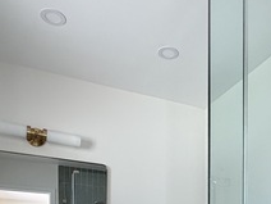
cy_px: 262
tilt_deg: -1.5
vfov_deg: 27.6
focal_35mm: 44
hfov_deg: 42.1
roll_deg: -0.9
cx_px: 191
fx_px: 344
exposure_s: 1/104
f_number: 2.2
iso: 320
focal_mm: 2.22
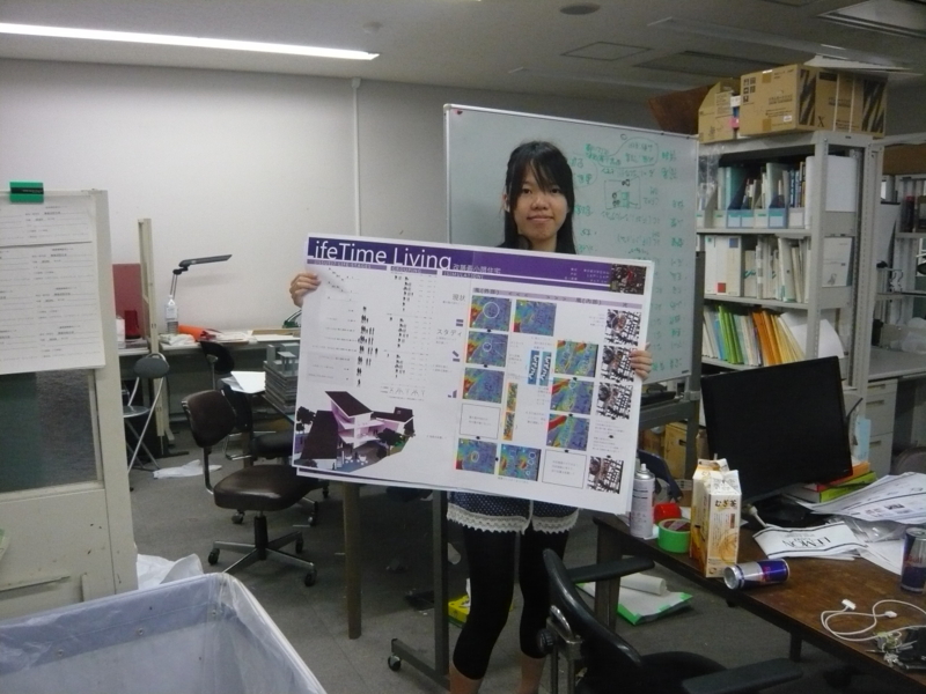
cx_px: 463
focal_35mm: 28
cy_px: 347
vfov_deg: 49.7
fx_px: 749
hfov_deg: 63.4
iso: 400
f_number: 2.8
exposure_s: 1/100
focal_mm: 4.6
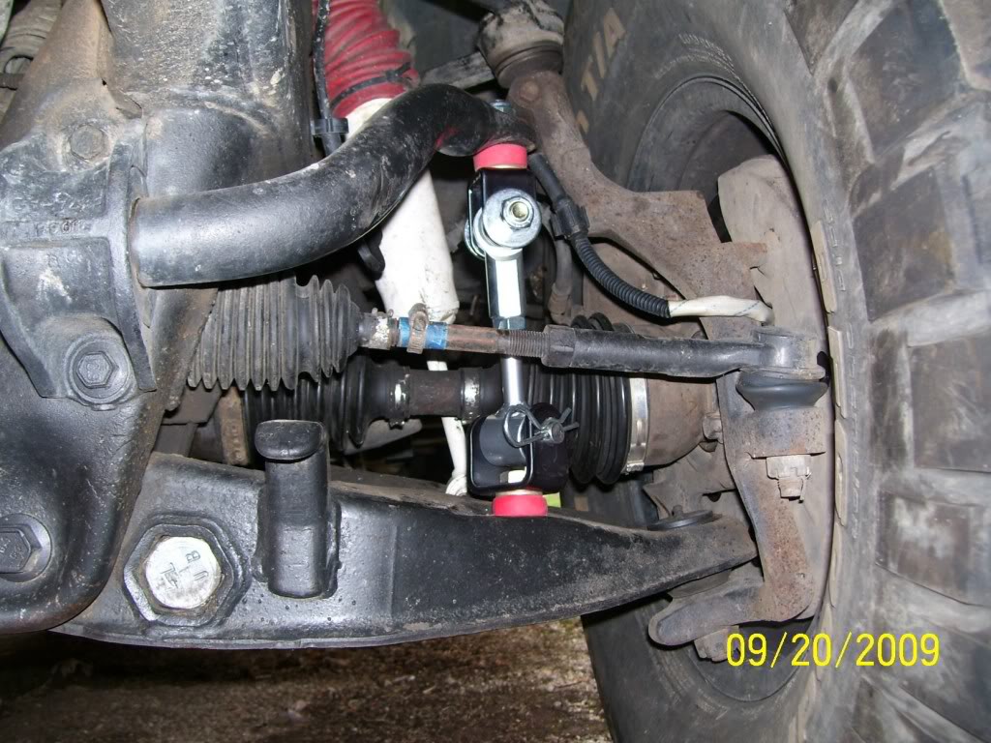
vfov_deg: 38.7
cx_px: 496
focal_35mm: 37
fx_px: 1059
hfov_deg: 50.1
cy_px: 372
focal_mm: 6
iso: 80
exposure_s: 1/60
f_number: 2.7
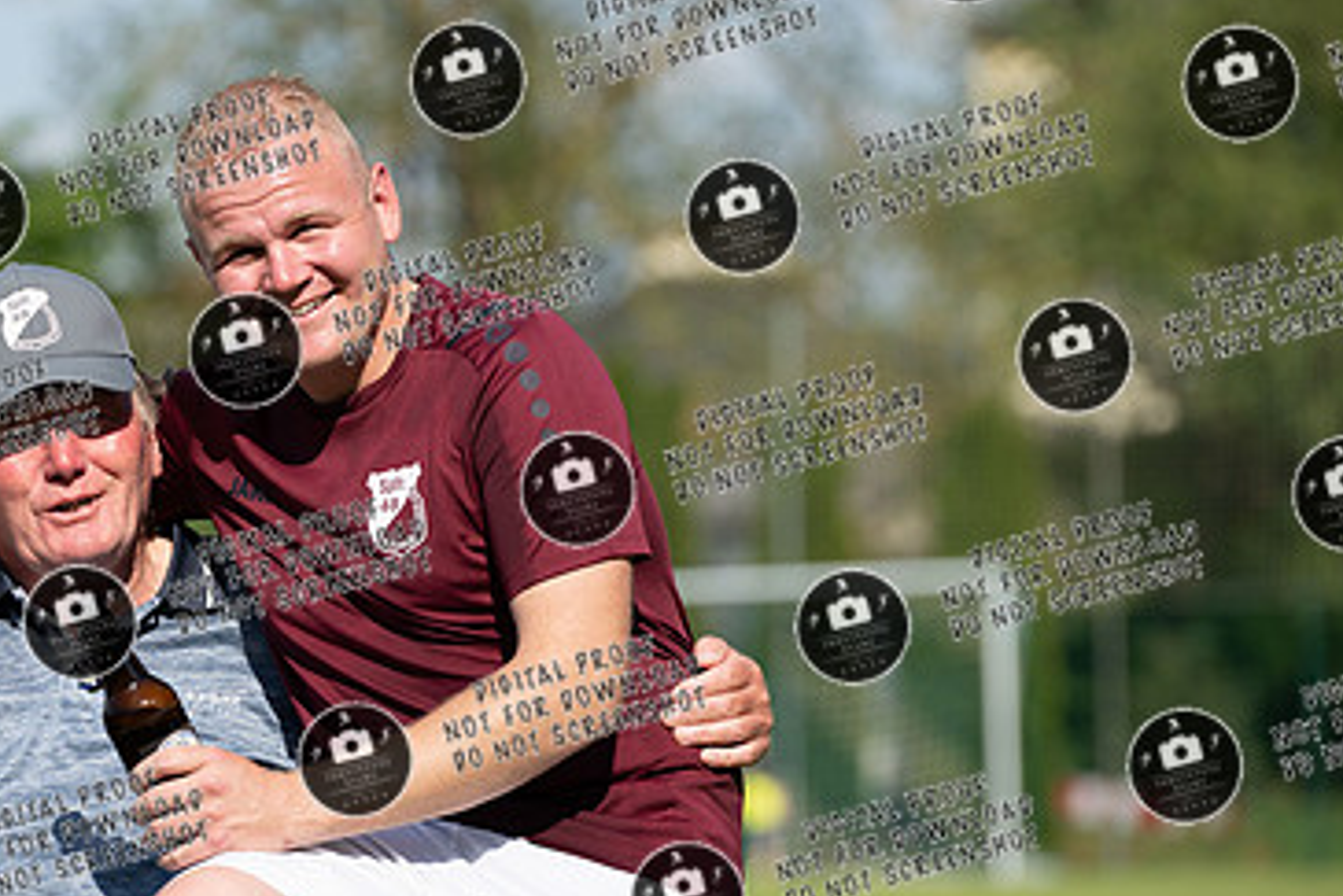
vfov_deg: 6.0
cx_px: 321
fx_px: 8621
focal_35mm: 231
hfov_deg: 8.9
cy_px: 533
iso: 125
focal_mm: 145
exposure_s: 1/1600
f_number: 3.5
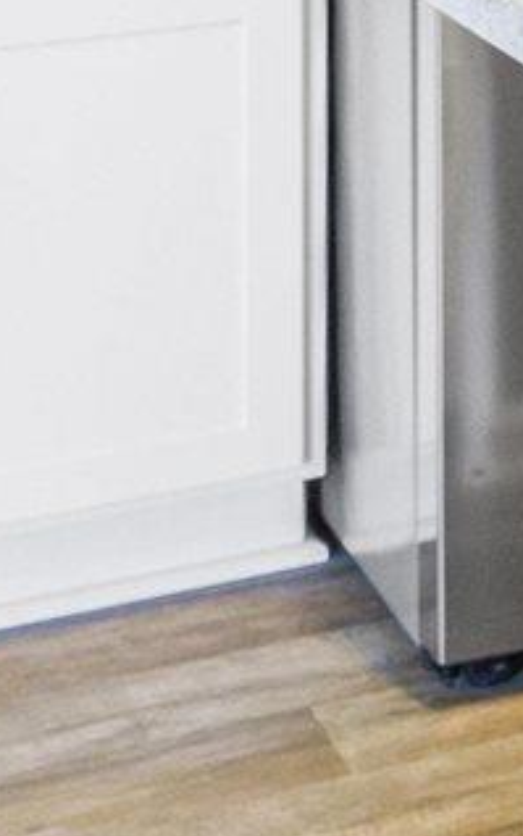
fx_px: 3144
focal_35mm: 138
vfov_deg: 14.1
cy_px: -426
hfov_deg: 7.0
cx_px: 2152
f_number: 2.8
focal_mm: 14
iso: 640
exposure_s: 1/125
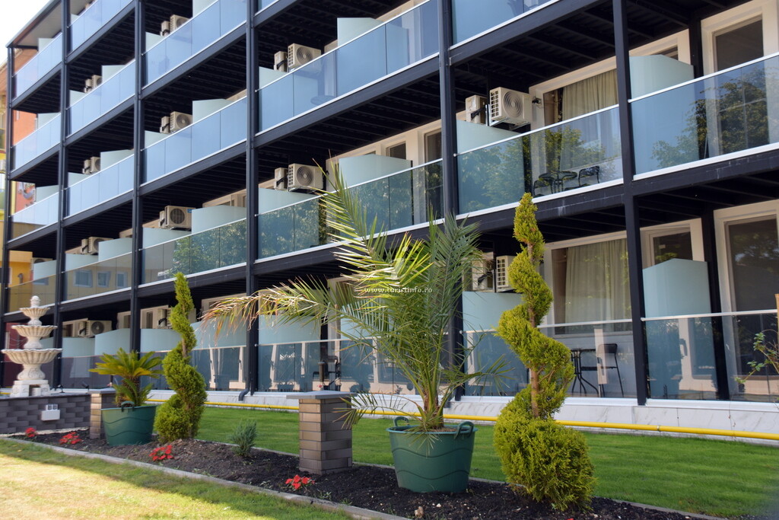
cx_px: 390
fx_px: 779
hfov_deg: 53.1
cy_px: 260
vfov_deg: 36.9
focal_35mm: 36
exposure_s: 1/160
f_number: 8
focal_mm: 24
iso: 320
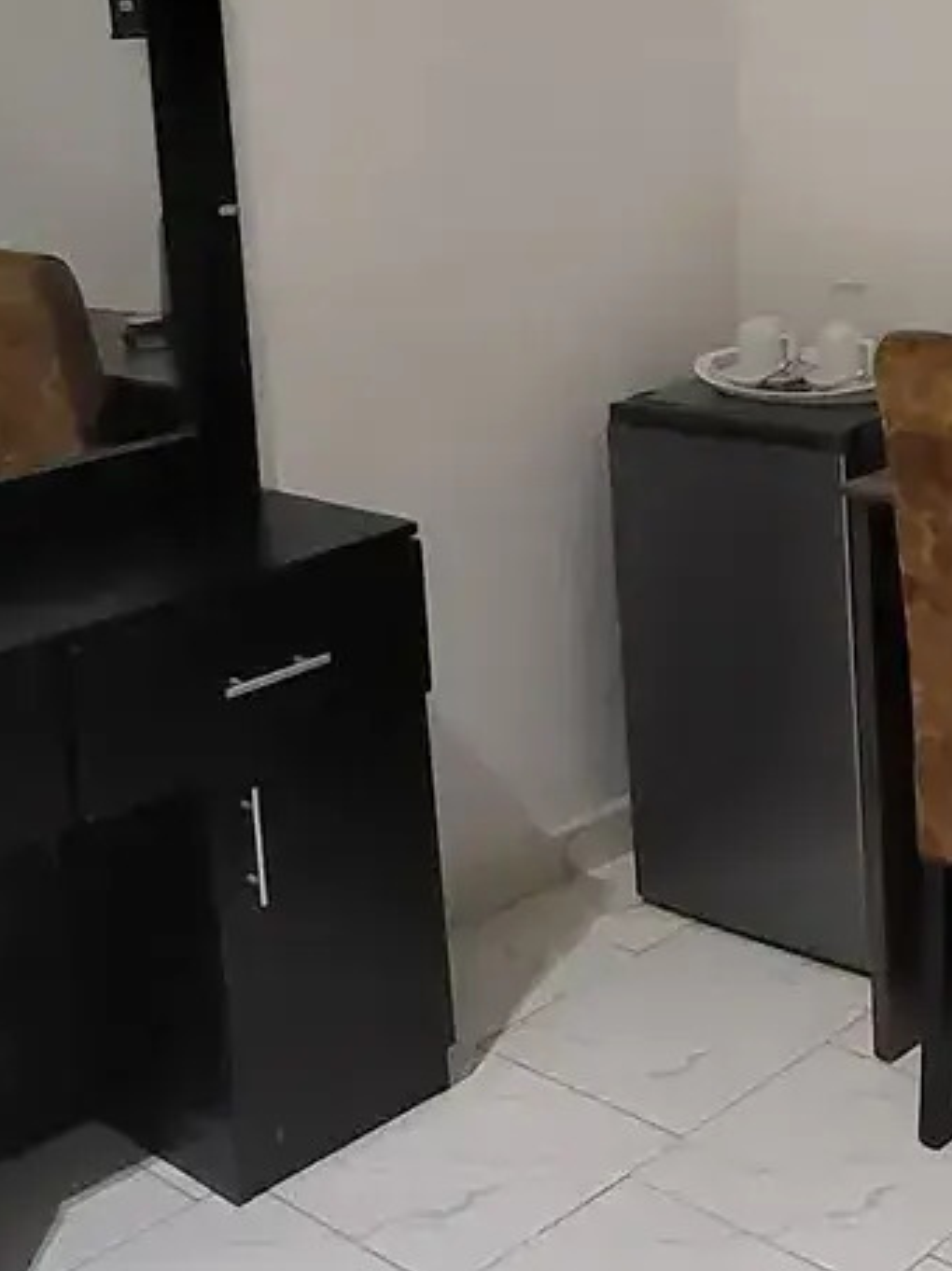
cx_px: 734
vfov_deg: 34.0
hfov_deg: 26.1
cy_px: 263
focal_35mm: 55
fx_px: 2019
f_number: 2.2
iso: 640
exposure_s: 1/33.3
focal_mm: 1.74
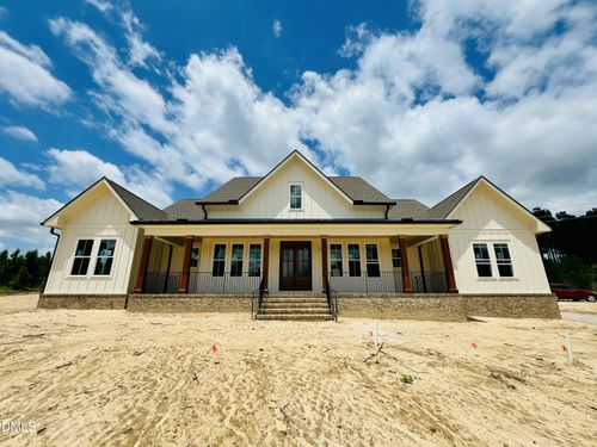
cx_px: 298
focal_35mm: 13
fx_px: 224
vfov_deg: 89.9
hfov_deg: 106.2
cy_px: 224
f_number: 1.8
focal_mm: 1.57
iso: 32
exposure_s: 1/2660
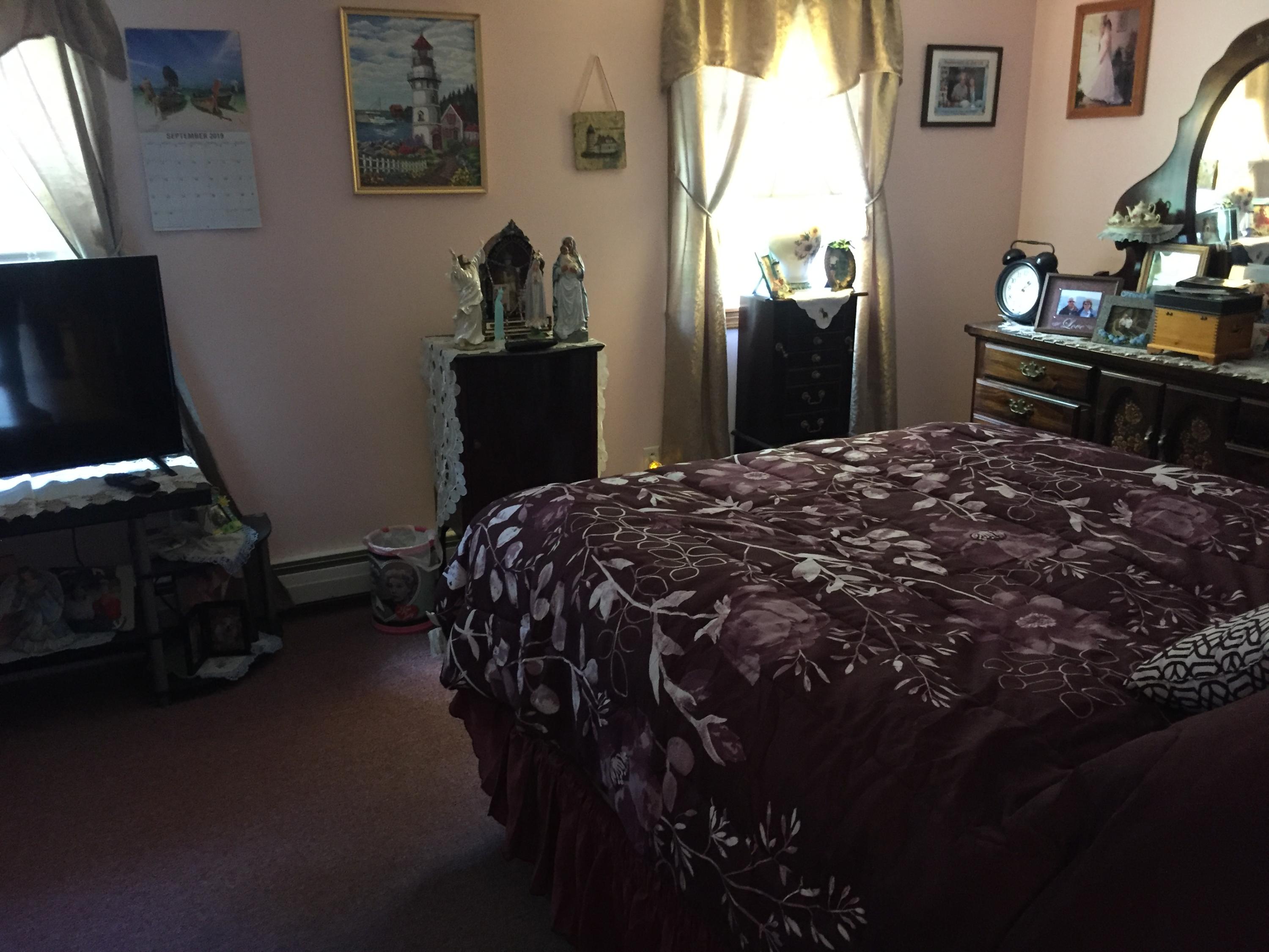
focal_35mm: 29
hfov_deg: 61.7
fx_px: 1063
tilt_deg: -17.8
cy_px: 476
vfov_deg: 48.2
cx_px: 634
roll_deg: +2.3
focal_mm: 4.15
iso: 250
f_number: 2.2
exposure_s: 1/15
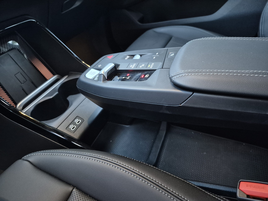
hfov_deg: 73.9
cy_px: 100
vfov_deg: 58.9
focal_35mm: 23
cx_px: 134
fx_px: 178
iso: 1250
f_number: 1.8
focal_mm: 5.4
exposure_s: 1/25
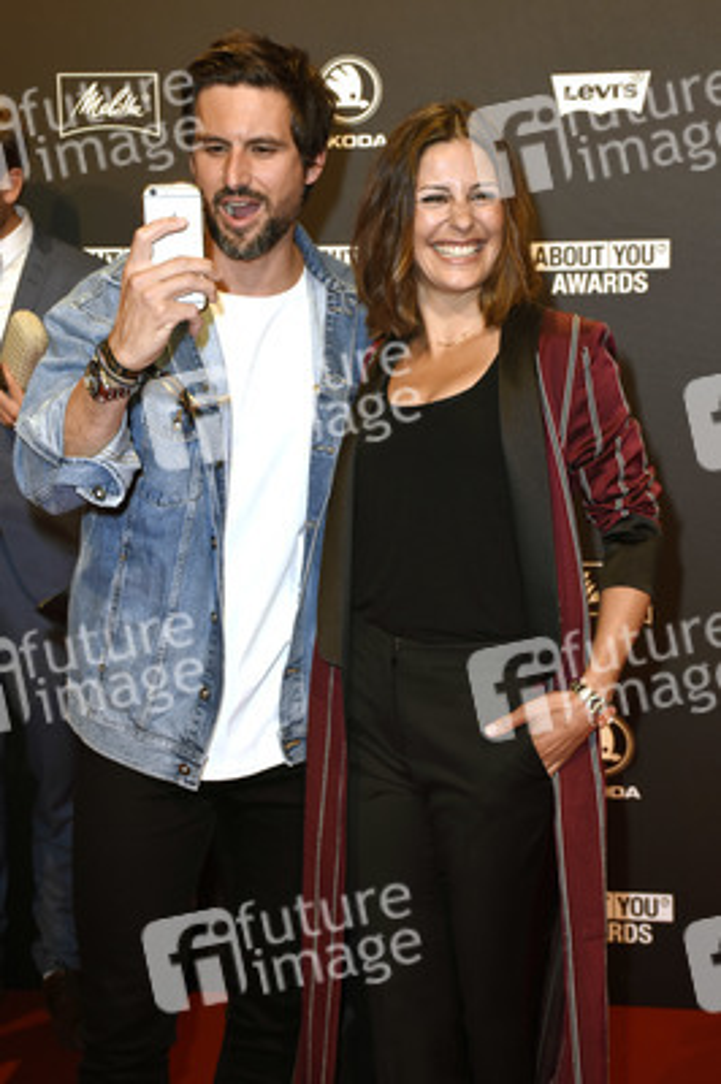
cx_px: 360
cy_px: 542
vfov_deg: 31.9
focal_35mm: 63
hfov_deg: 21.5
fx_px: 1896
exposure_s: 1/125
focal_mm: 42
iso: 1000
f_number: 6.3
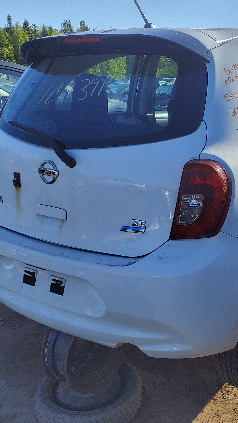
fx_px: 426
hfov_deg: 30.1
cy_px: 212
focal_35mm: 38
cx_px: 204
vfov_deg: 52.8
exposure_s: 1/748
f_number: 1.9
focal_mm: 3.58
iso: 40
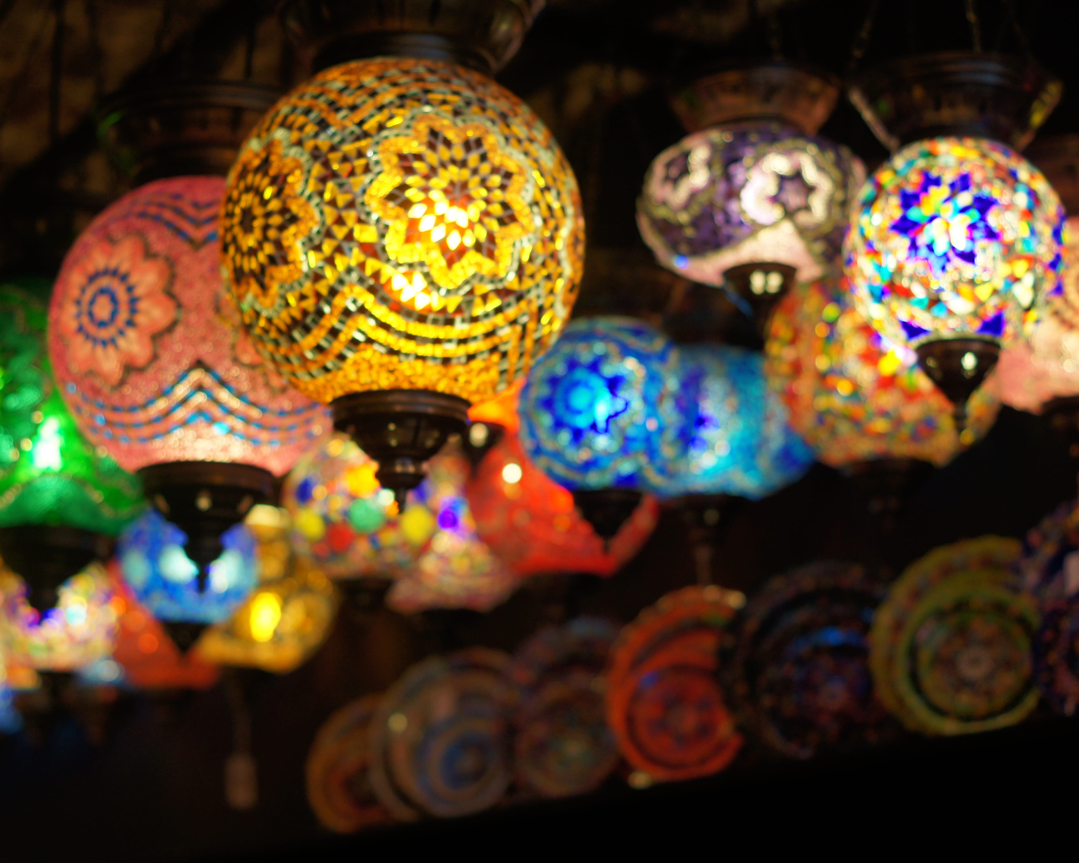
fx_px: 2714
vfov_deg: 18.1
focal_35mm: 85
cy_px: 433
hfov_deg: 22.5
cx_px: 564
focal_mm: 50
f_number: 2.5
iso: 200
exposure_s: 1/160
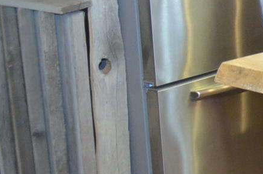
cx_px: 658
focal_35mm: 101
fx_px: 737
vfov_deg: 12.9
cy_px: -69
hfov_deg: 13.6
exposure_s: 1/50
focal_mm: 12
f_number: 4
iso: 800
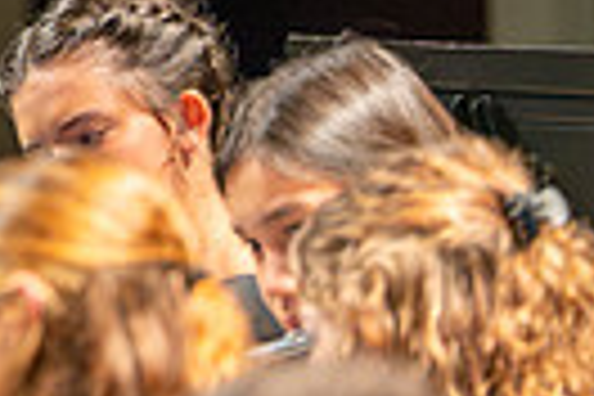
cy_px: -7
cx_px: -513
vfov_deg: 1.6
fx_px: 14469
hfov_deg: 2.3
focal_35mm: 877
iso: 4000
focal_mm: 200
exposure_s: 1/640
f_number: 2.8
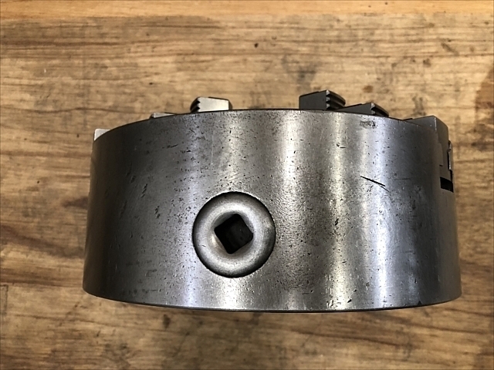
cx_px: 247
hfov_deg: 63.4
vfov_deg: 49.7
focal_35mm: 28
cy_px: 185
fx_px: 400
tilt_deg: -81.4
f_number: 1.8
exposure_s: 1/15
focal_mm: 3.99
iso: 50
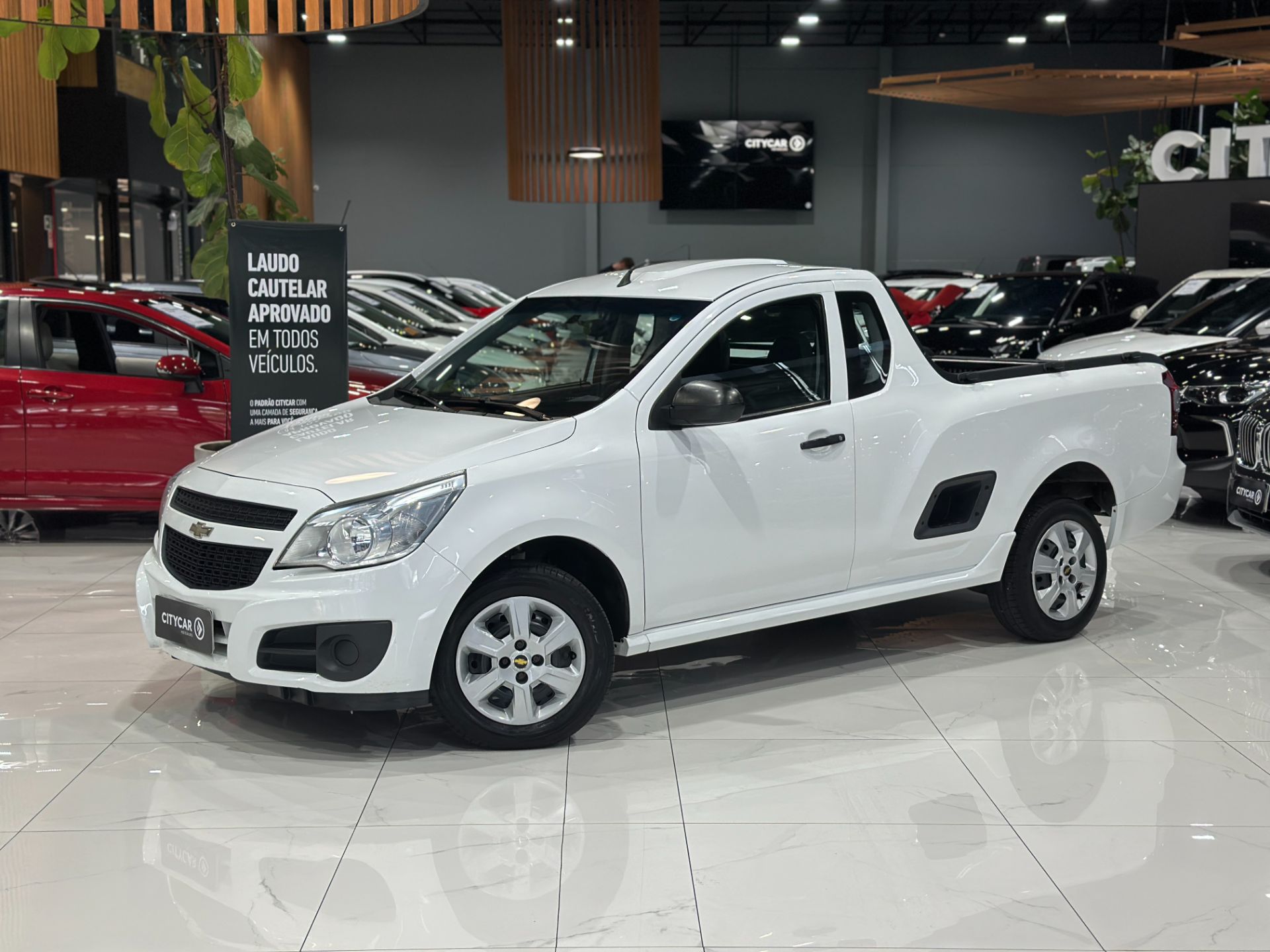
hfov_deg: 39.7
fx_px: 1761
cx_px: 635
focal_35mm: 48
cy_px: 476
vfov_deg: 30.3
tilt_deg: -7.3
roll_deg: -0.2
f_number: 1.78
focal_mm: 6.86
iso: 100
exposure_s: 1/120
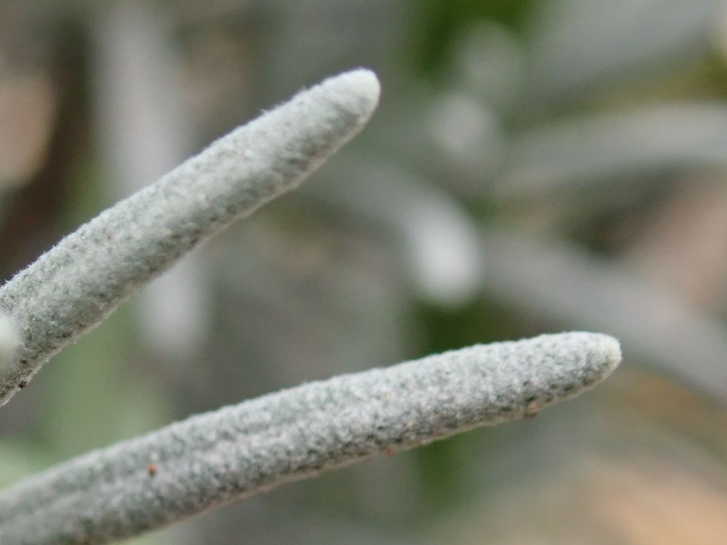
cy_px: 450
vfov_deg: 9.4
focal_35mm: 158
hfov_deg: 12.5
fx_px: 3318
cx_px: 185
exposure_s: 1/400
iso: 400
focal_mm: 16.48
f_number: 4.7
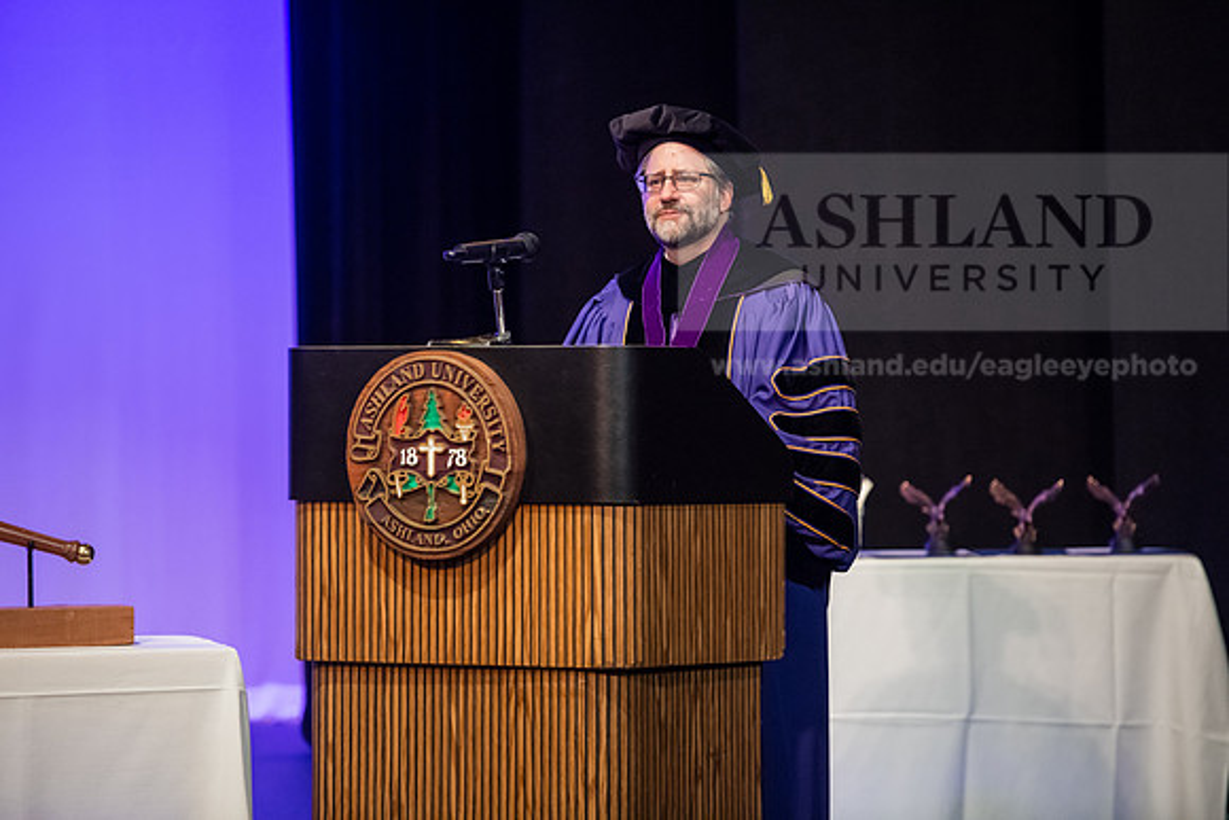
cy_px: 410
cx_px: 614
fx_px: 6146
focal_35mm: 180
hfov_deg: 11.4
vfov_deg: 7.6
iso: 4000
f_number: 3.2
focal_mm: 180
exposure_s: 1/200
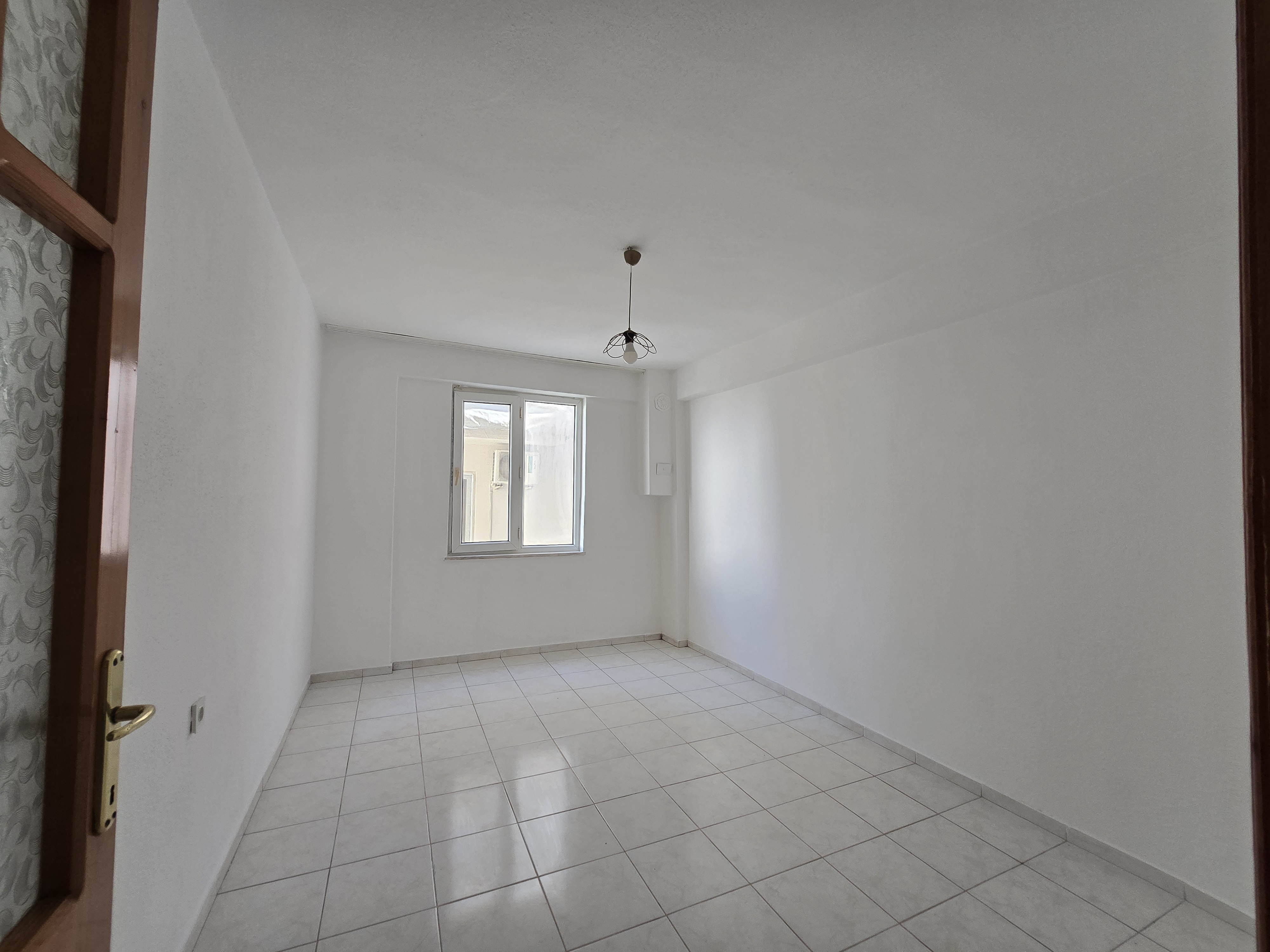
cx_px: 635
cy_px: 476
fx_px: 477
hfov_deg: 106.2
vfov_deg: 89.9
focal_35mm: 13
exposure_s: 1/50
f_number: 2.2
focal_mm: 2.2
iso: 64
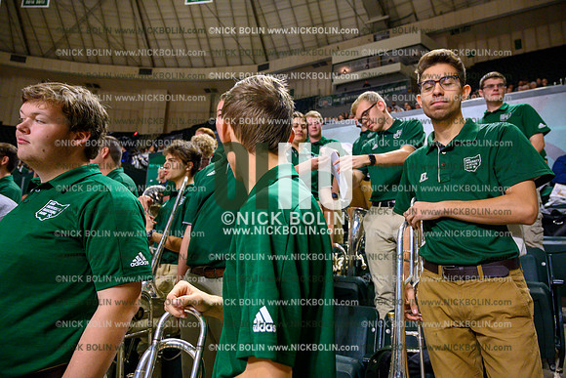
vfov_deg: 53.2
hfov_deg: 73.7
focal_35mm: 24
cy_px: 189
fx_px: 377
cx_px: 283
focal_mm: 24
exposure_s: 1/200
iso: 3200
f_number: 4.5
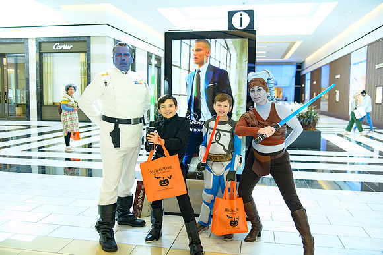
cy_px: 128
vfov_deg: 38.9
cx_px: 192
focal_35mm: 34
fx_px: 362
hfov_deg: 55.8
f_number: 2.8
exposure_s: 1/200
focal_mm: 34
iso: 800
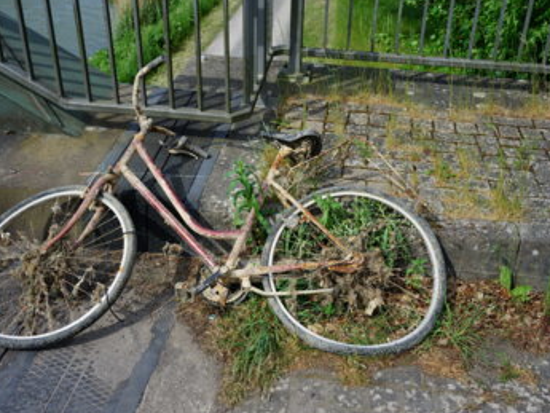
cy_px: 208
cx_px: 265
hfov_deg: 47.8
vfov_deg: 36.8
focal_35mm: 39
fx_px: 620
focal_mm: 35
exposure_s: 1/320
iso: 125
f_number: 8
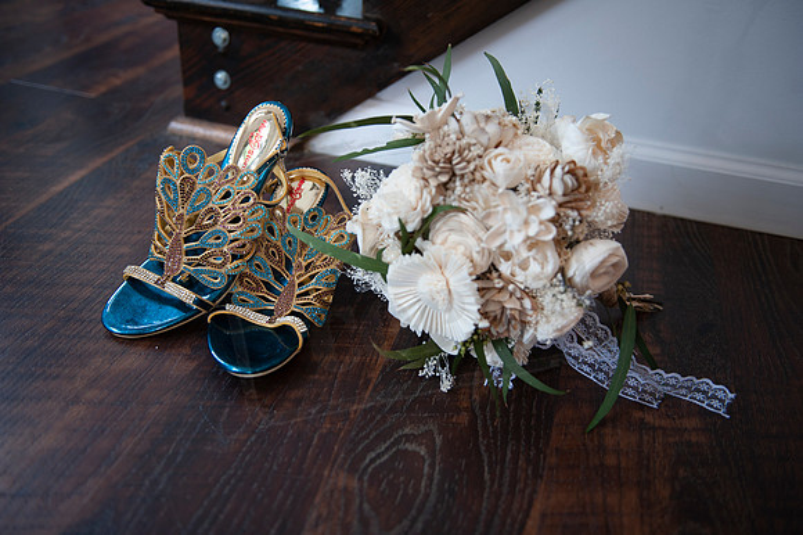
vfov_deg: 41.1
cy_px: 268
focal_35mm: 32
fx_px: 713
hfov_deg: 58.7
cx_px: 402
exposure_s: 1/125
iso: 400
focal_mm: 32
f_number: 2.8
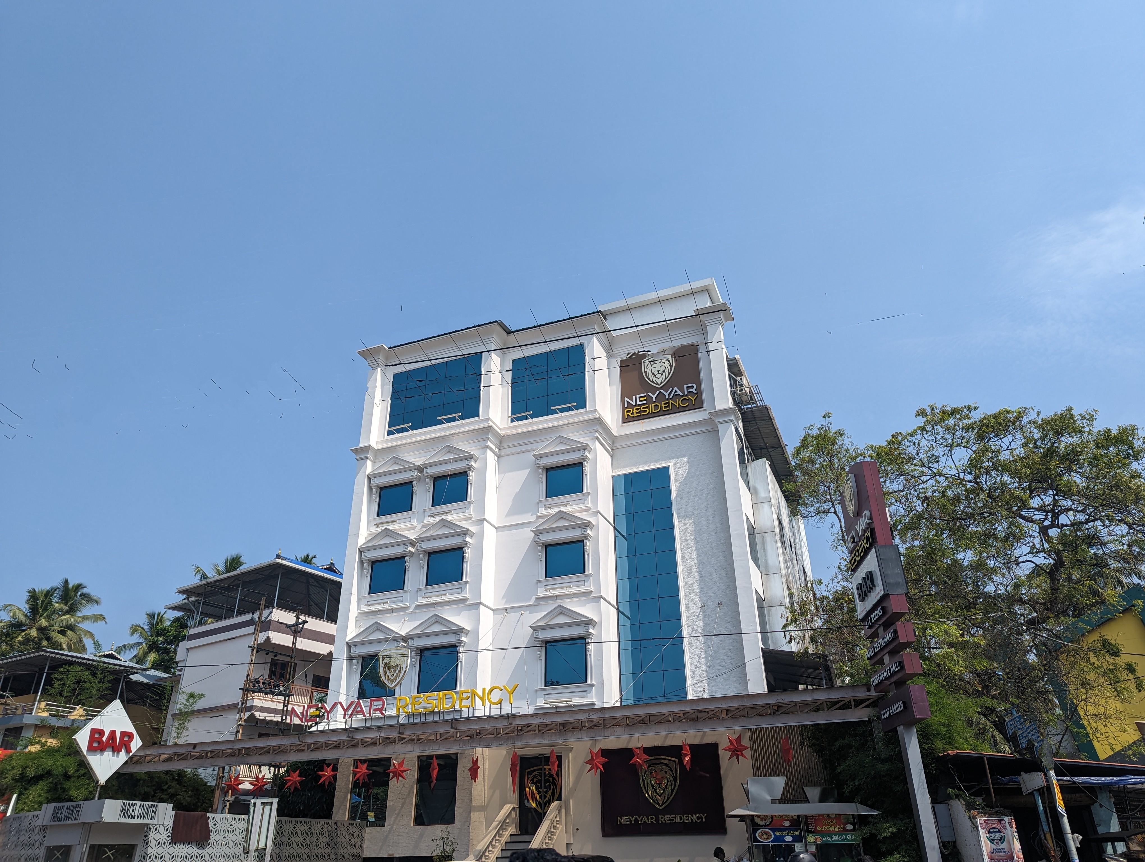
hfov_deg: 71.5
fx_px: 795
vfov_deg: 56.9
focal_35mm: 24
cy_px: 431
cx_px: 572
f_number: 1.85
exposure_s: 1/2410
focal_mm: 6.81
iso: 40
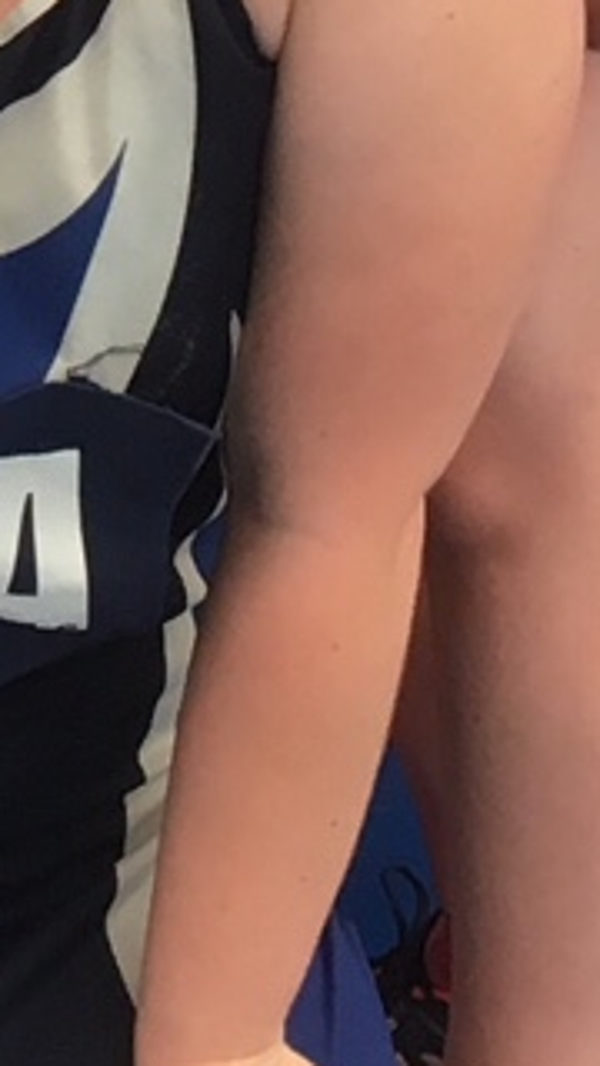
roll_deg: +0.9
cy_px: -446
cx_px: -1467
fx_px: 5628
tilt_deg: -12.1
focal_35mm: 199
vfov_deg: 10.5
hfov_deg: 5.6
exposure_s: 1/33
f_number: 2.2
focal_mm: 4.15
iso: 25
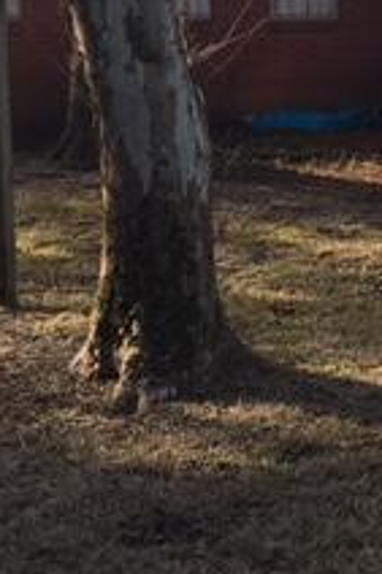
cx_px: 685
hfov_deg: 13.5
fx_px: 1451
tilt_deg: -5.3
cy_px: 171
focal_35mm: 91
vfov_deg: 22.3
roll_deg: +0.1
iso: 25
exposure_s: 1/407
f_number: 2.2
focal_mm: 4.15
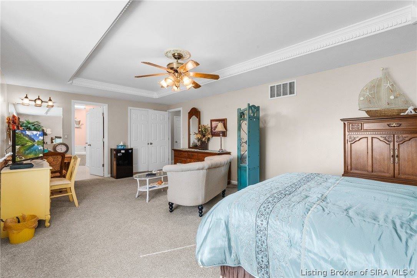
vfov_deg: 73.8
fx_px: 185
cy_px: 139
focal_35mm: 16
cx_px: 208
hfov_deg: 96.7
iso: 800
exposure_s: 1/8
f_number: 11
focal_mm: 16
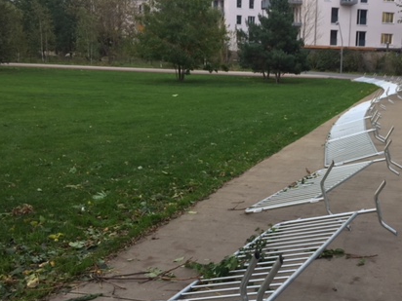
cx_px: 277
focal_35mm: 45
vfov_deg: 32.2
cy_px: 150
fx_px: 523
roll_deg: -2.5
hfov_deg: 41.4
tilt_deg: -9.5
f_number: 2.2
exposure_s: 1/50
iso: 32
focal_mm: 4.15
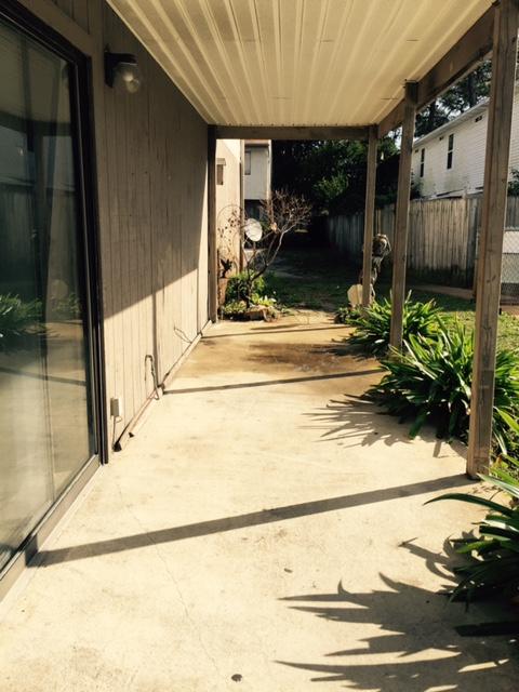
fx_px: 580
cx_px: 260
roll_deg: -0.4
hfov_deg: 48.2
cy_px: 346
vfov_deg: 61.7
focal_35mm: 29
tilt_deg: -10.1
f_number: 2.2
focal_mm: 4.15
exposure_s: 1/1582
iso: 32
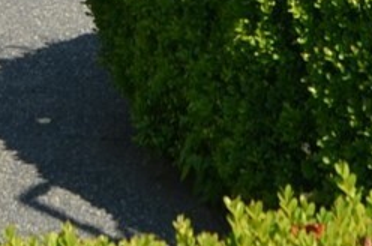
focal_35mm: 185
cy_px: -496
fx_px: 1907
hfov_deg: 11.0
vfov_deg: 6.7
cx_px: -26
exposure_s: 1/250
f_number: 8
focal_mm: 18
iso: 100
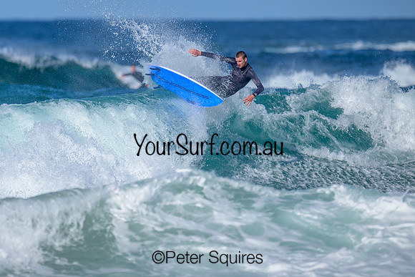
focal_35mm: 1097
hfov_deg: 1.9
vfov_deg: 1.3
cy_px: 106
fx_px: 12653
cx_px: 130
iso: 180
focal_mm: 800
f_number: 6.3
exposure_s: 1/2000
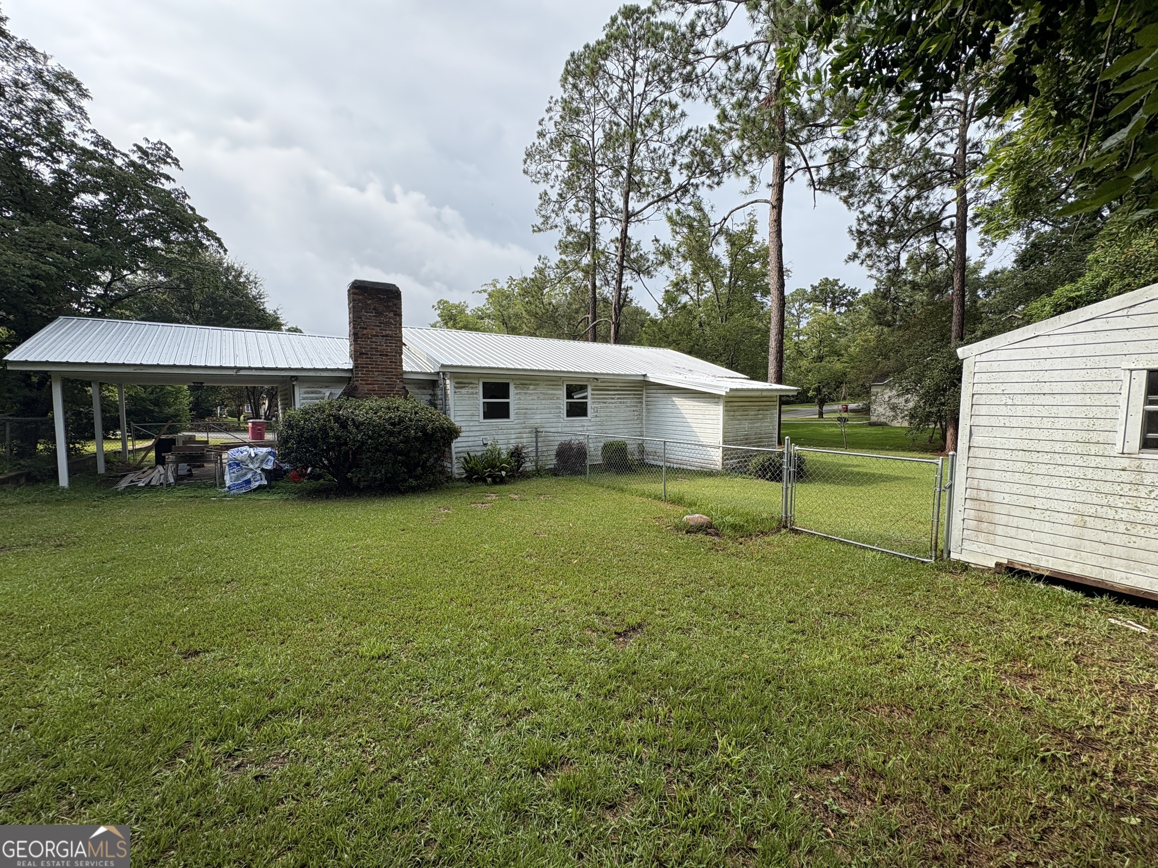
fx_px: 468
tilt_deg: -3.5
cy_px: 434
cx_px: 579
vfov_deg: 85.7
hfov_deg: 102.1
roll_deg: +1.6
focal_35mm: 14
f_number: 2.2
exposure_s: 1/831
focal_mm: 2.22
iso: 50
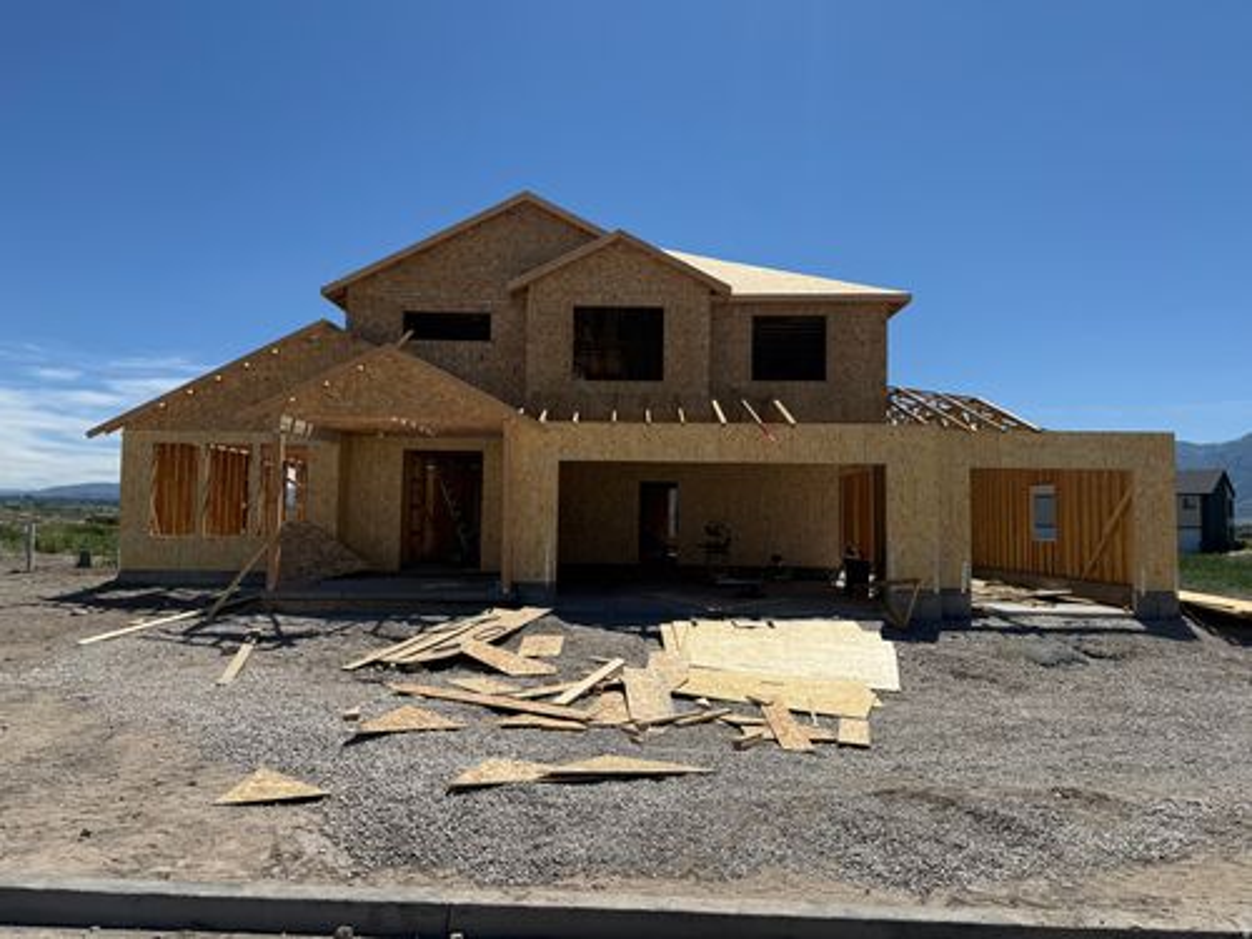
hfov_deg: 71.6
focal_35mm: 24
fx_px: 868
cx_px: 626
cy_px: 470
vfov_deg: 56.8
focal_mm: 6.76
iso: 80
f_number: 1.78
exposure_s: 1/7353
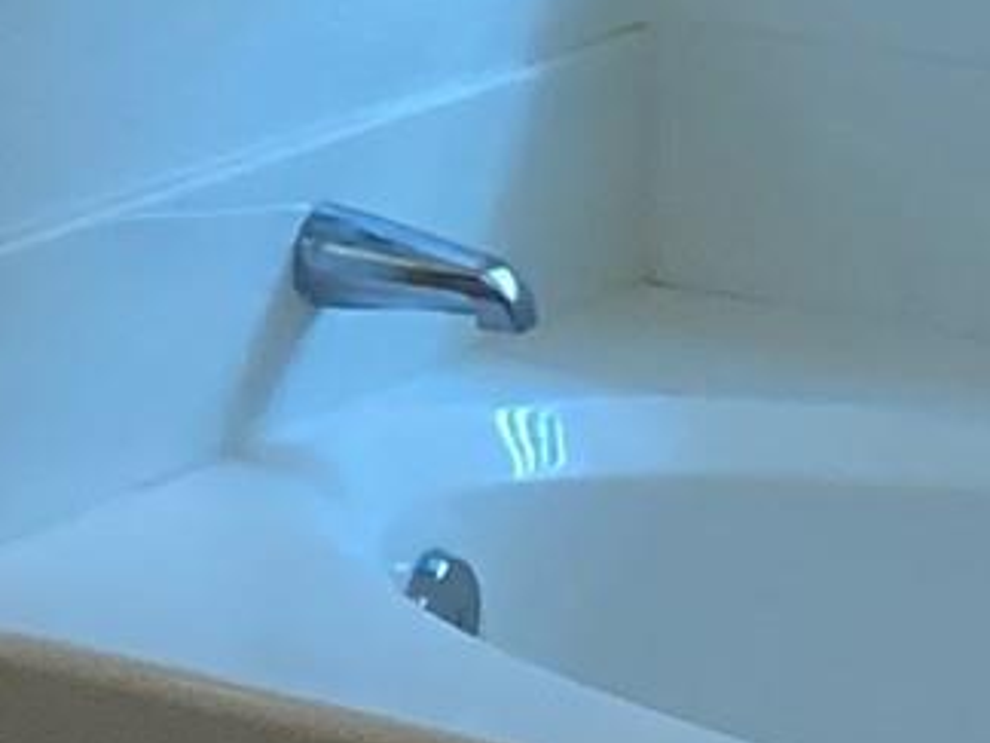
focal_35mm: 196
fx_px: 5606
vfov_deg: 7.5
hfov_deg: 8.6
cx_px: -1836
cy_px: 21
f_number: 2.4
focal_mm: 3.3
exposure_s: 1/120
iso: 80
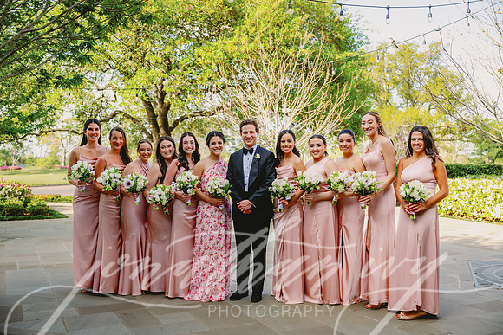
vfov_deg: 35.1
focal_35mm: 38
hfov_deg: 50.7
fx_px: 531
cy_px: 168
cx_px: 252
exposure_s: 1/800
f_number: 2.8
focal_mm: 38
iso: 200
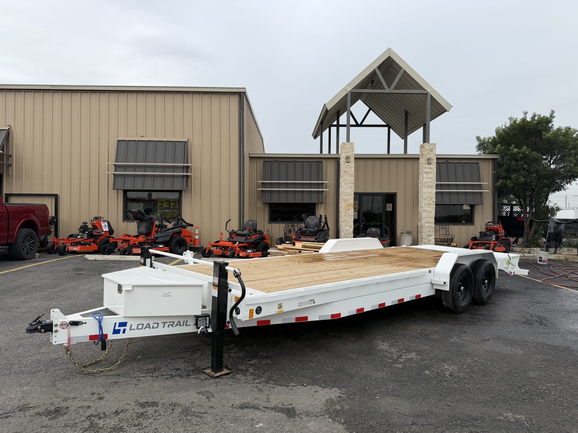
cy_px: 216
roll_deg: +0.1
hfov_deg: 71.6
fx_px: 401
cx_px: 289
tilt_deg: -0.5
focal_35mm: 24
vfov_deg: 56.8
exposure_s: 1/4405
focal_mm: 6.76
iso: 80
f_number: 1.78
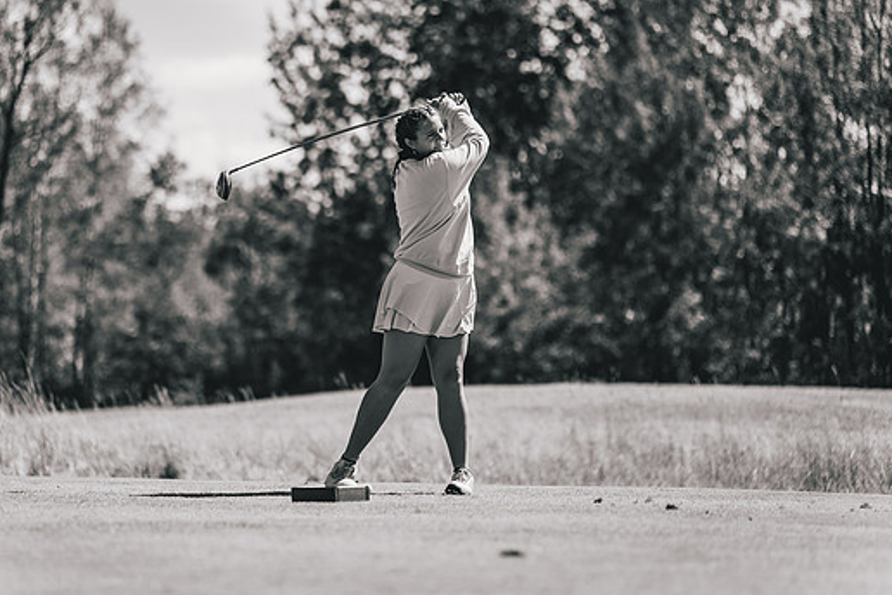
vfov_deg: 7.8
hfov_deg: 11.7
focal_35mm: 175
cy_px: 272
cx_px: 403
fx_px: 4336
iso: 100
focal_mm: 150
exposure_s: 1/2000
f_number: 2.8
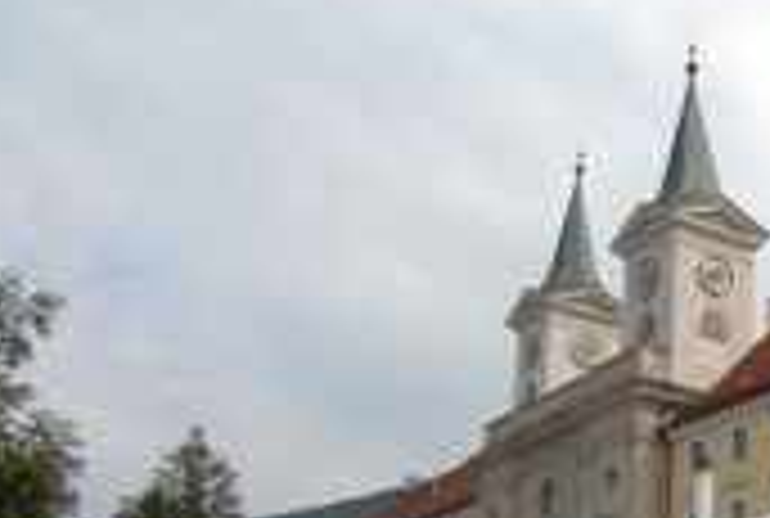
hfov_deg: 43.4
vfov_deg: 31.4
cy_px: 396
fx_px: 901
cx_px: 648
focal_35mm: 42
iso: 400
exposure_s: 1/3200
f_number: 4.5
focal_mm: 12
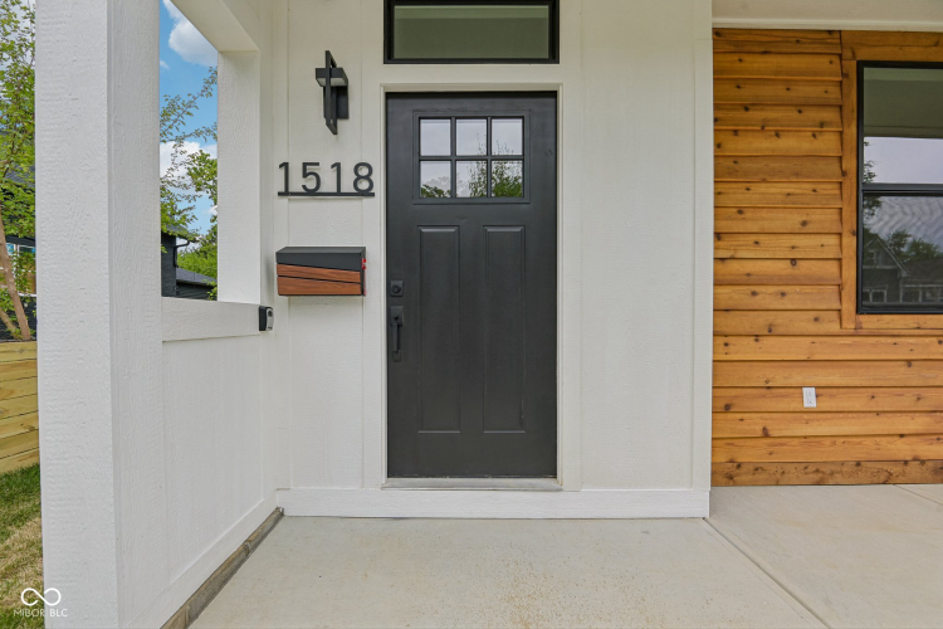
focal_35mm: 16
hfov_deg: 96.7
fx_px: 419
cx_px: 472
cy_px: 314
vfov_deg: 73.7
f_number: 8
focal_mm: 16
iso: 100
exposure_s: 1/160
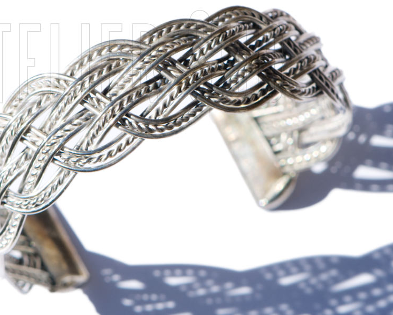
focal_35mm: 145
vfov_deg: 10.7
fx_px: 1681
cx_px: 171
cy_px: 157
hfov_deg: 13.3
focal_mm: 85
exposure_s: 1/800
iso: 200
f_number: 5.6
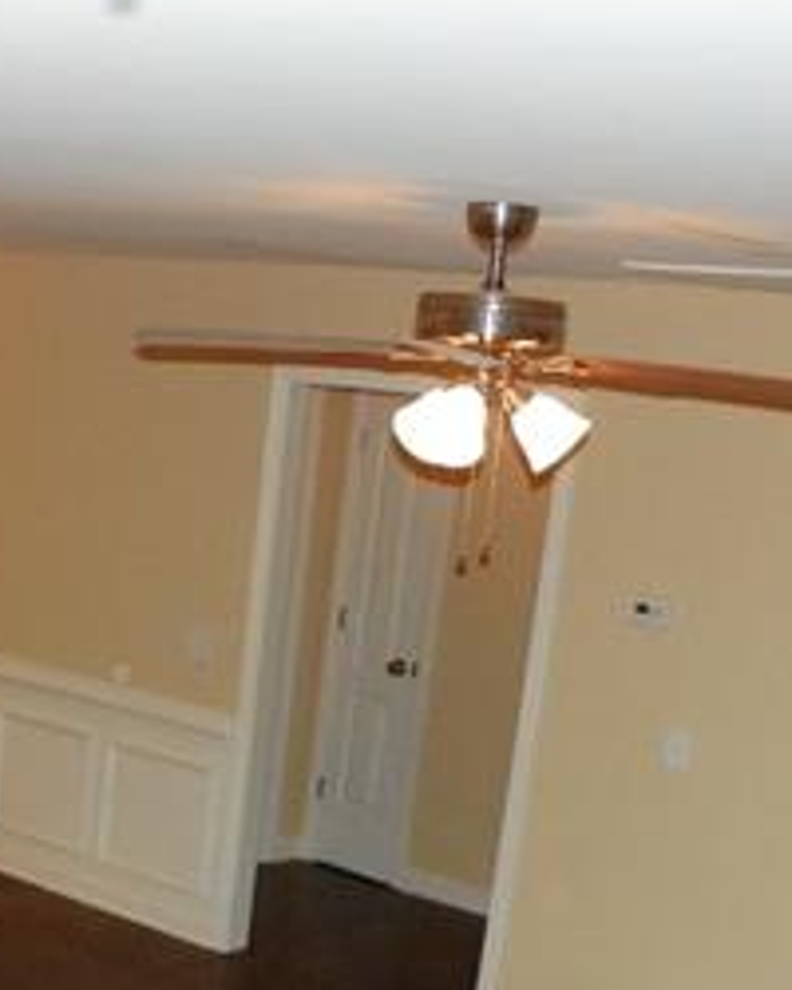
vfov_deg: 28.0
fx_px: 1905
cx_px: 4
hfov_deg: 22.6
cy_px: 899
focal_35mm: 65
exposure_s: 1/125
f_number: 2.8
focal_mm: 4.6
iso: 200
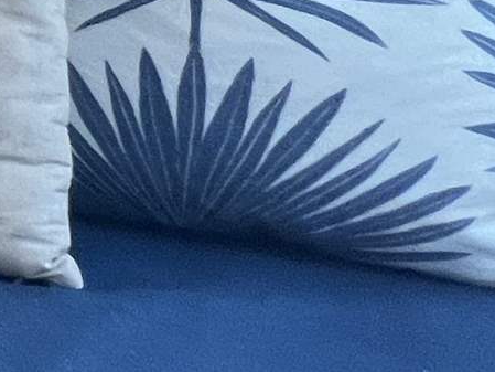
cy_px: -297
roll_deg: +0.6
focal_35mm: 89
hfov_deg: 12.5
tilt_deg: -4.1
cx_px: -889
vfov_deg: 14.6
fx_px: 1273
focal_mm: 1.57
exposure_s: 1/60
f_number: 1.8
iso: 125
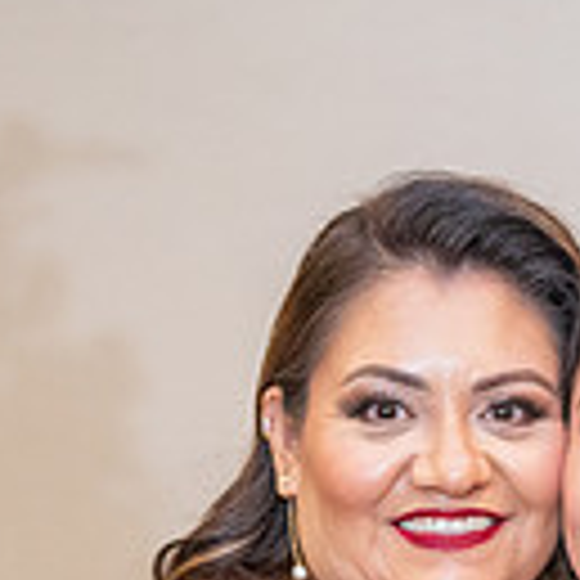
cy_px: 821
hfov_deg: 7.9
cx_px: 674
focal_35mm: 221
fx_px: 4189
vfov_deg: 7.8
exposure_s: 1/160
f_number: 2.8
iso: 1600
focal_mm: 58
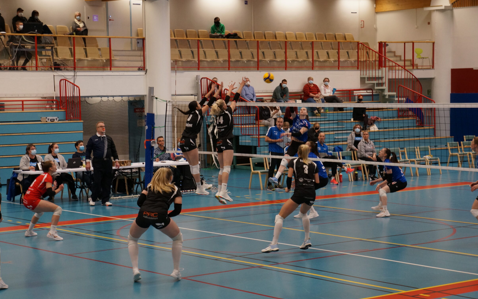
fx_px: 1167
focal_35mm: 90
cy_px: 150
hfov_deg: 23.2
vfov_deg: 14.6
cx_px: 235
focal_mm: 55
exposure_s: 1/160
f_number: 5.6
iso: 1000
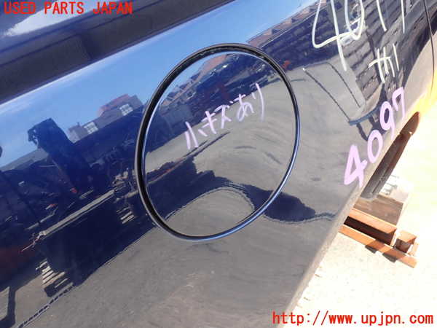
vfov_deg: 46.8
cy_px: 164
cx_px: 218
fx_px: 379
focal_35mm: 30
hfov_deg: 60.0
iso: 100
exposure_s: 1/125
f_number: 3.2
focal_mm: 5.4
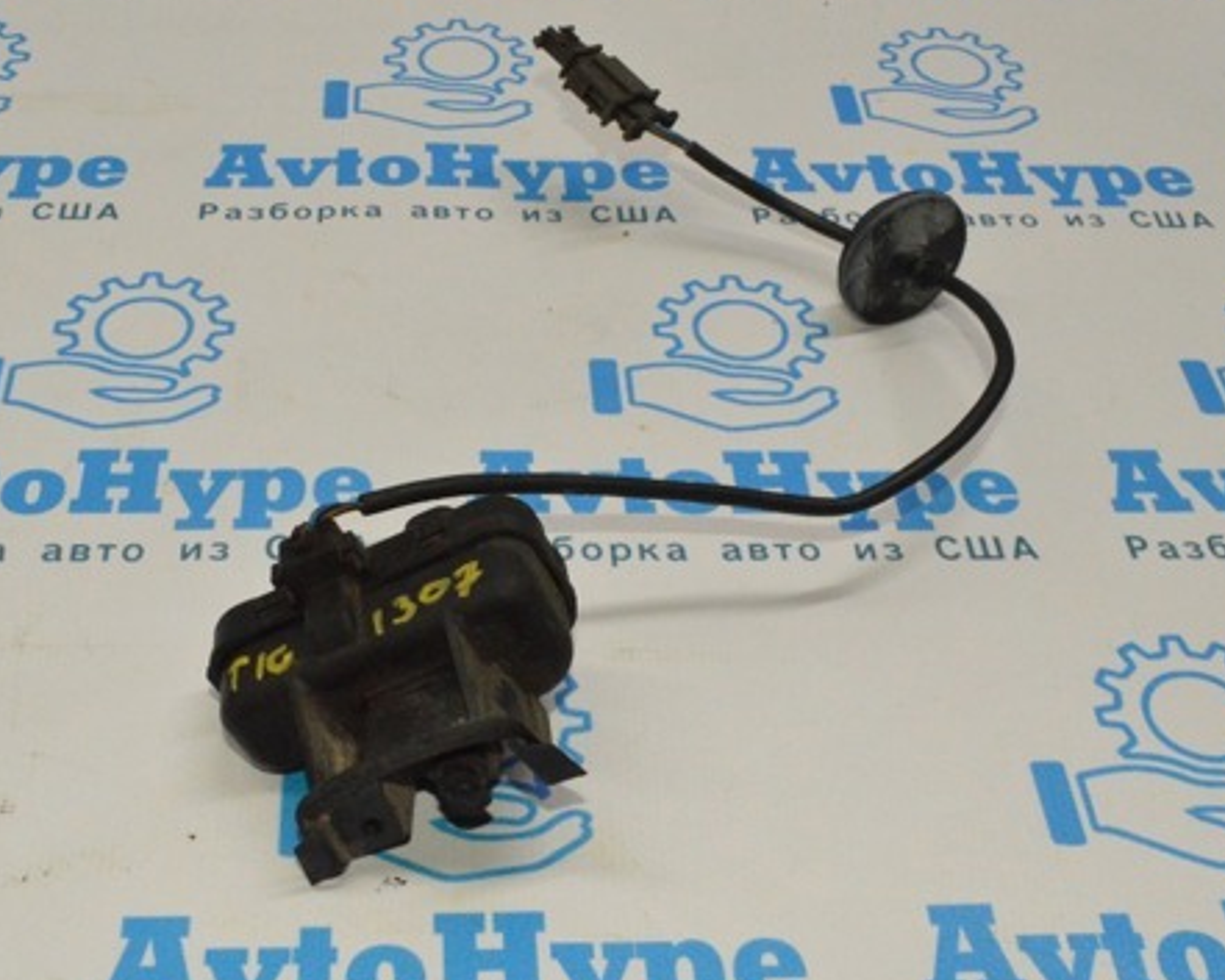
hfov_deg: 37.8
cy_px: 546
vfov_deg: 30.8
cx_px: 467
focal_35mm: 49
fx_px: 1777
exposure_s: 1/200
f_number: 16
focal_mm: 24
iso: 6400
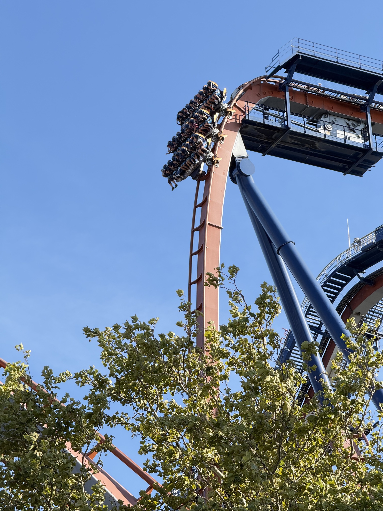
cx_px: 192
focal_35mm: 120
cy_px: 256
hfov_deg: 12.3
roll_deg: +1.2
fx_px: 1770
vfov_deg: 16.4
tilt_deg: +27.5
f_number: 2.8
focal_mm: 15.66
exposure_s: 1/371
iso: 50
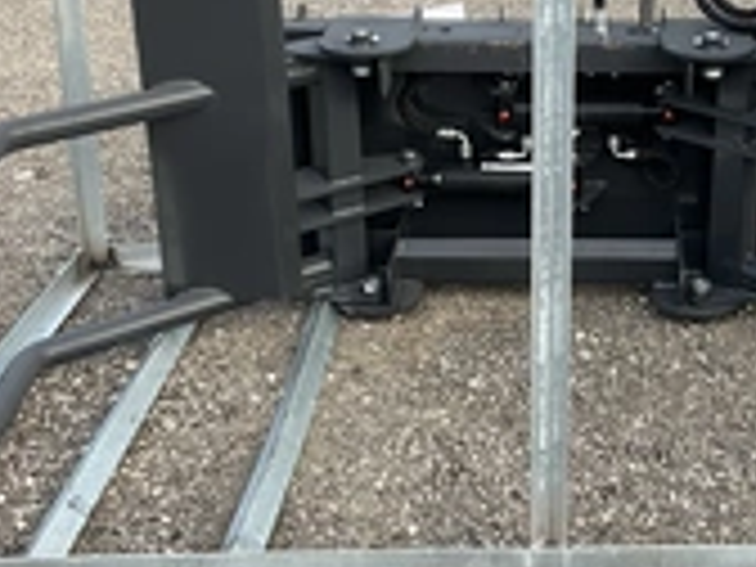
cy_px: 158
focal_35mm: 69
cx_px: 554
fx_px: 1507
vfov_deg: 21.2
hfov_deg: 27.8
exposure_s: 1/122
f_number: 1.8
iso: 16
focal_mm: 3
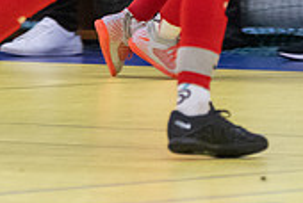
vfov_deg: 1.7
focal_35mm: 802
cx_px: 314
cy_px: -101
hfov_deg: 2.6
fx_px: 6762
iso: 4000
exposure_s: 1/400
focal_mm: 150
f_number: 3.2
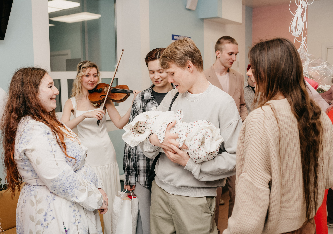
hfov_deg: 51.0
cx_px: 162
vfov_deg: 37.1
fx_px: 349
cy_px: 115
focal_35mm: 37
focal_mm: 35
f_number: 4
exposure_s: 1/160
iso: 320
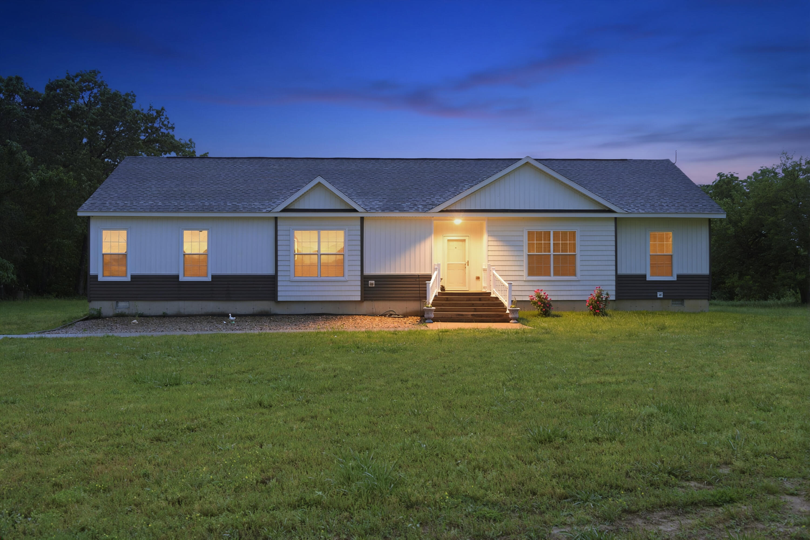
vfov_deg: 43.6
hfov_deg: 61.9
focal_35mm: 30
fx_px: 675
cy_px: 270
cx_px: 405
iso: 320
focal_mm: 30
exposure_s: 1/125
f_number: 9
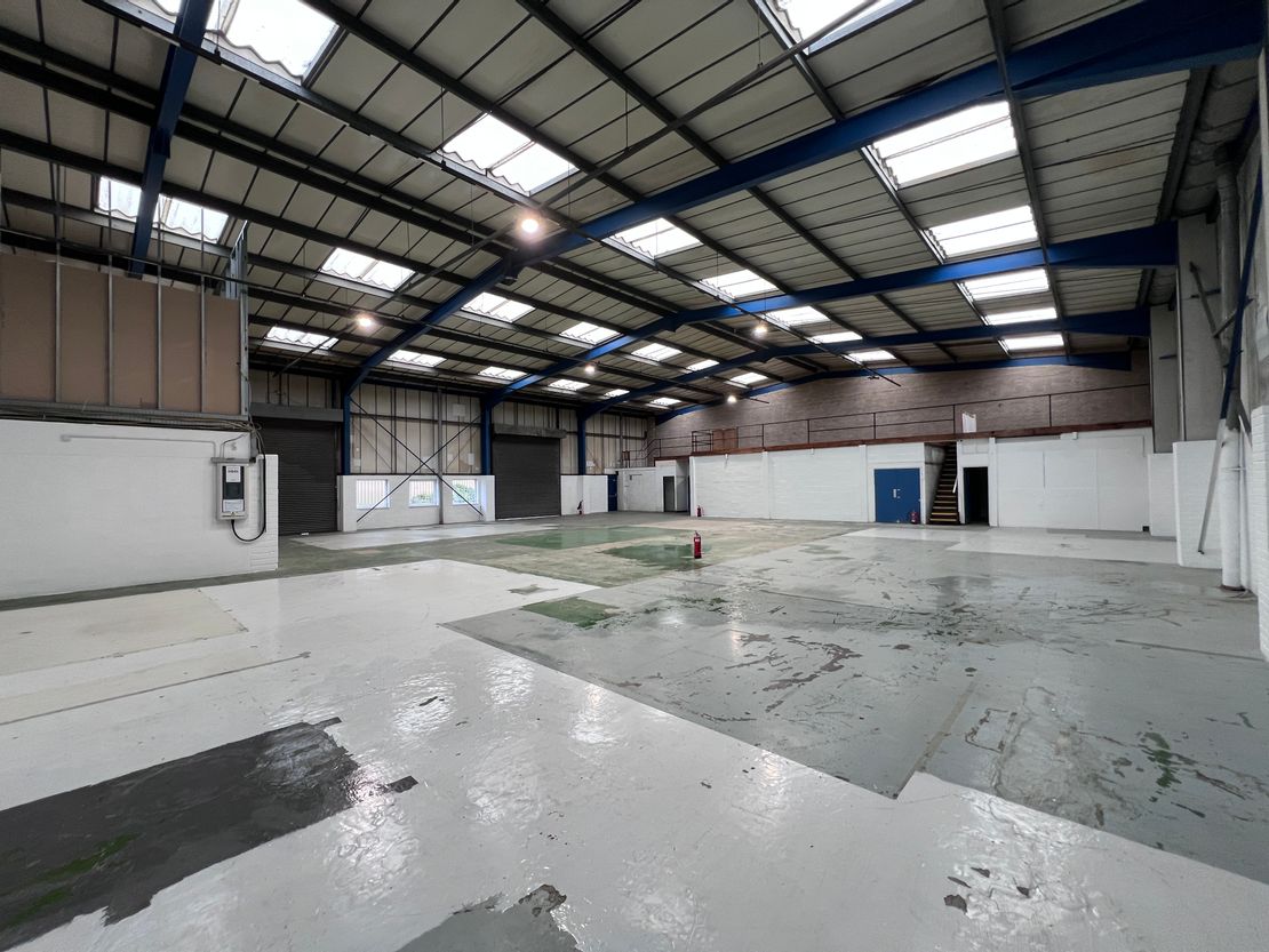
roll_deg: +1.3
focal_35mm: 13
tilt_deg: +2.2
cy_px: 476
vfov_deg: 89.9
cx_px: 634
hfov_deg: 106.2
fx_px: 477
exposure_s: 1/100
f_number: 1.8
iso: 125
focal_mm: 1.57
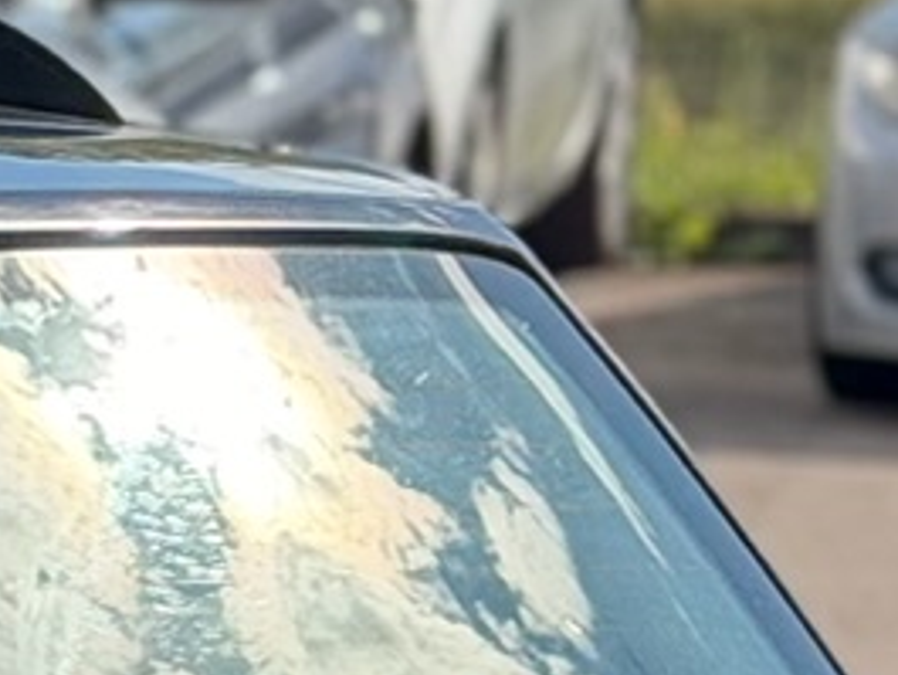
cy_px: 1818
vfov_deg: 3.9
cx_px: -1881
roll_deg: -1.1
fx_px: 9629
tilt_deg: -13.2
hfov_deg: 5.0
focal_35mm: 371
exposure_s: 1/2146
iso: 80
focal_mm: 6.76
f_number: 1.78
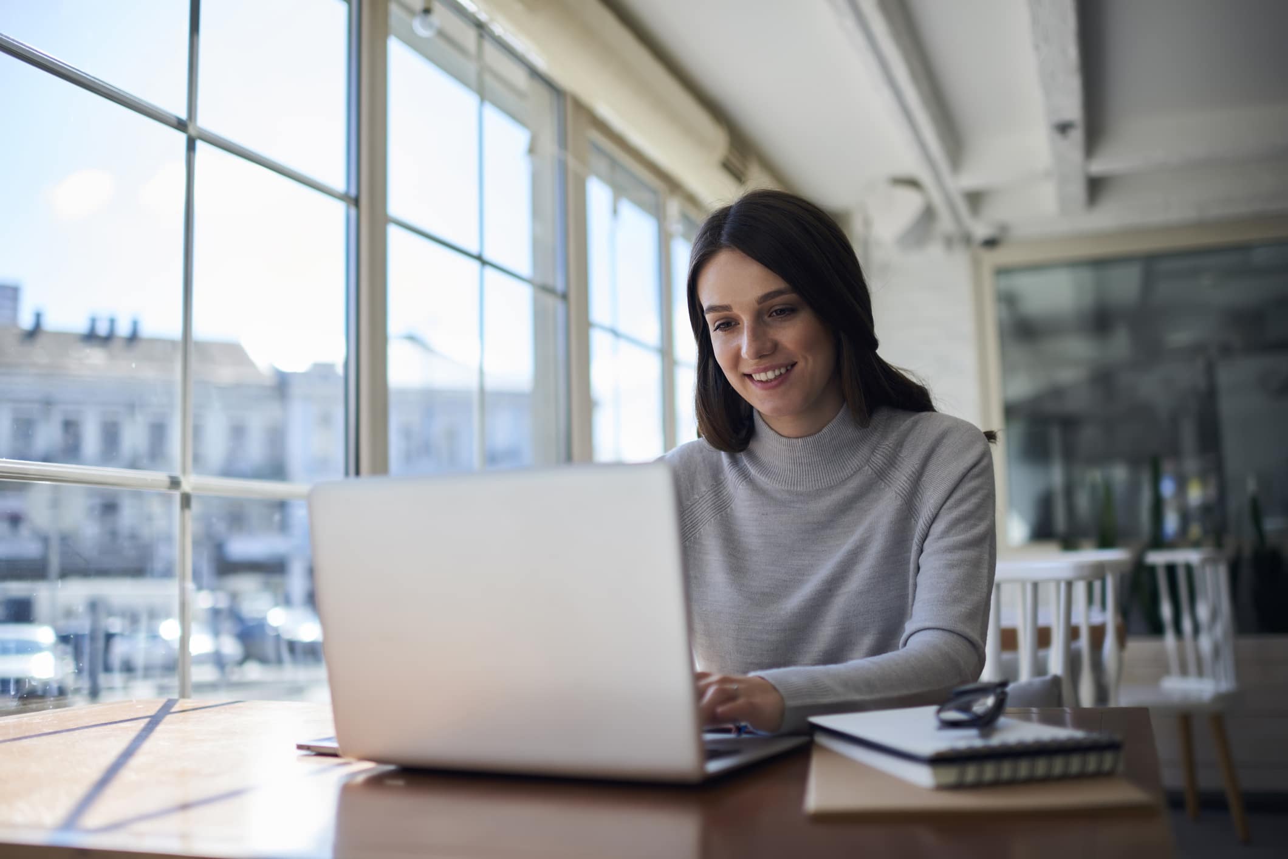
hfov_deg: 54.4
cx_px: 644
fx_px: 1252
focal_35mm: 35
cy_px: 430
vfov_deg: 37.9
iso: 100
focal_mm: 35
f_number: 1.8
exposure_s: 1/1000
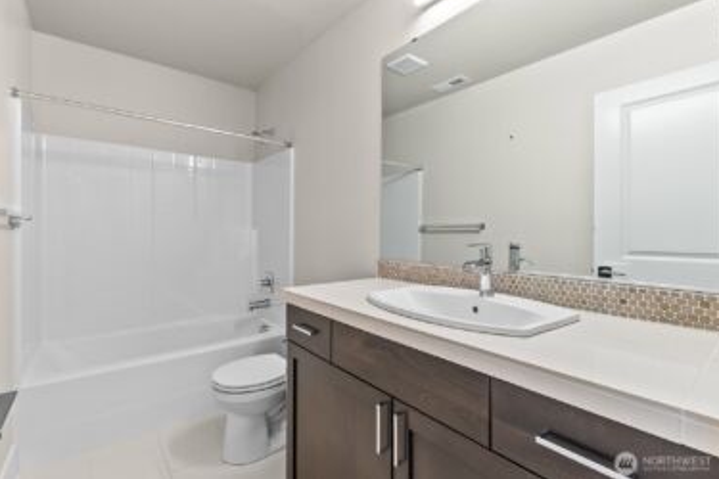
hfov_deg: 96.7
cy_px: 225
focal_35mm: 16
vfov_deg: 73.7
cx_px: 341
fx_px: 320
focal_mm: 10
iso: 100
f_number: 9
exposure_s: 4
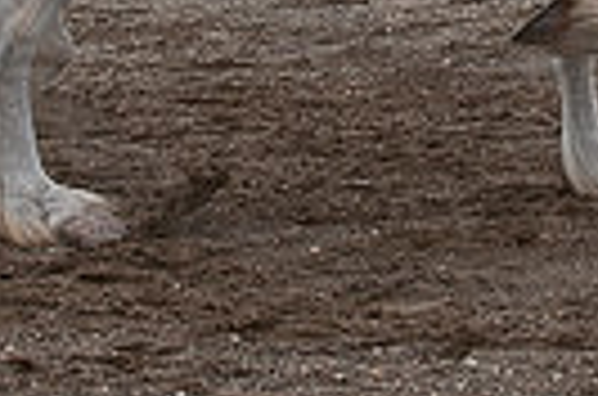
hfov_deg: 7.0
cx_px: 436
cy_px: -295
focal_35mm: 296
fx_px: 4905
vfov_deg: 4.6
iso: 720
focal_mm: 78
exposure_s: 1/1600
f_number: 5.6
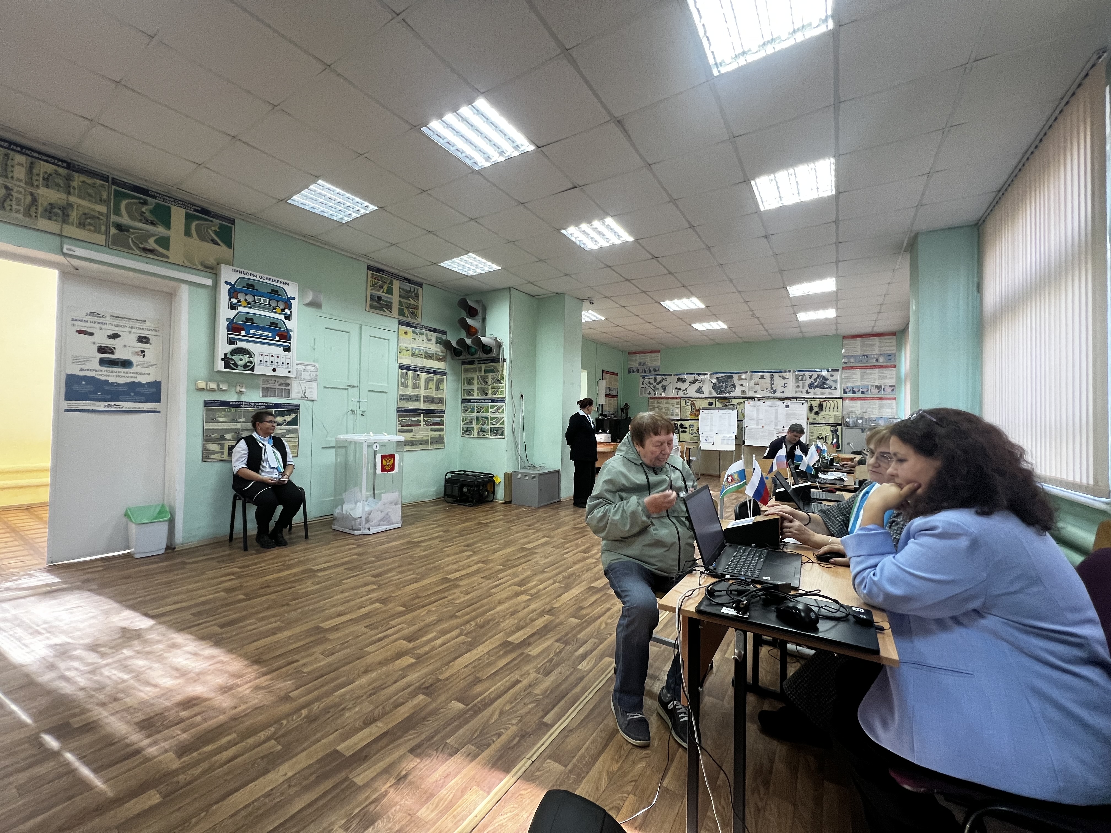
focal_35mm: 13
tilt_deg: +0.7
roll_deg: -0.5
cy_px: 416
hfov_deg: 106.2
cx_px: 556
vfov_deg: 89.9
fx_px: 417
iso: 160
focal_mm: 1.57
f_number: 1.8
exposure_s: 1/50
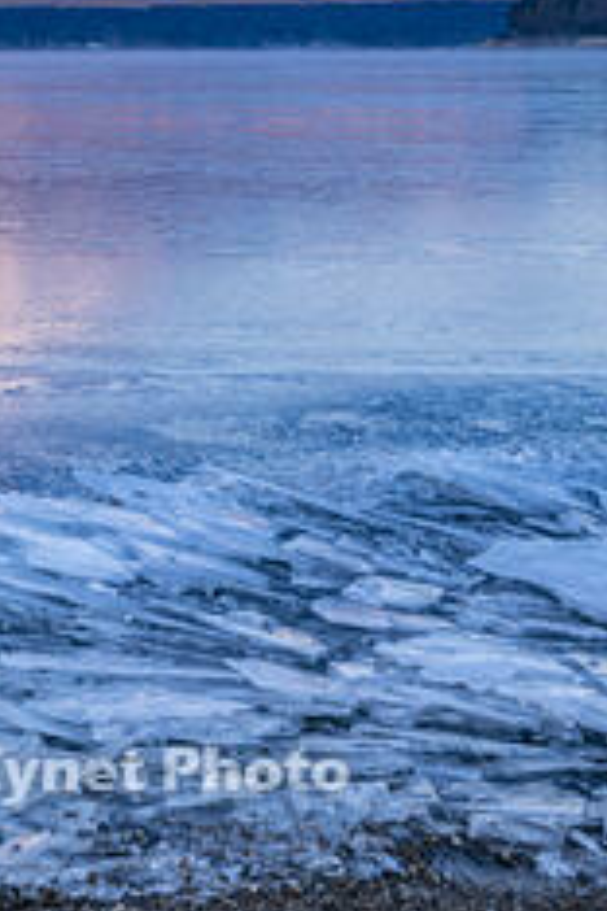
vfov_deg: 25.6
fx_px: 1980
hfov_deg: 16.4
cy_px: 234
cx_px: -214
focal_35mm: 78
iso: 64
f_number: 9
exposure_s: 1/5
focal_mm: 30.5
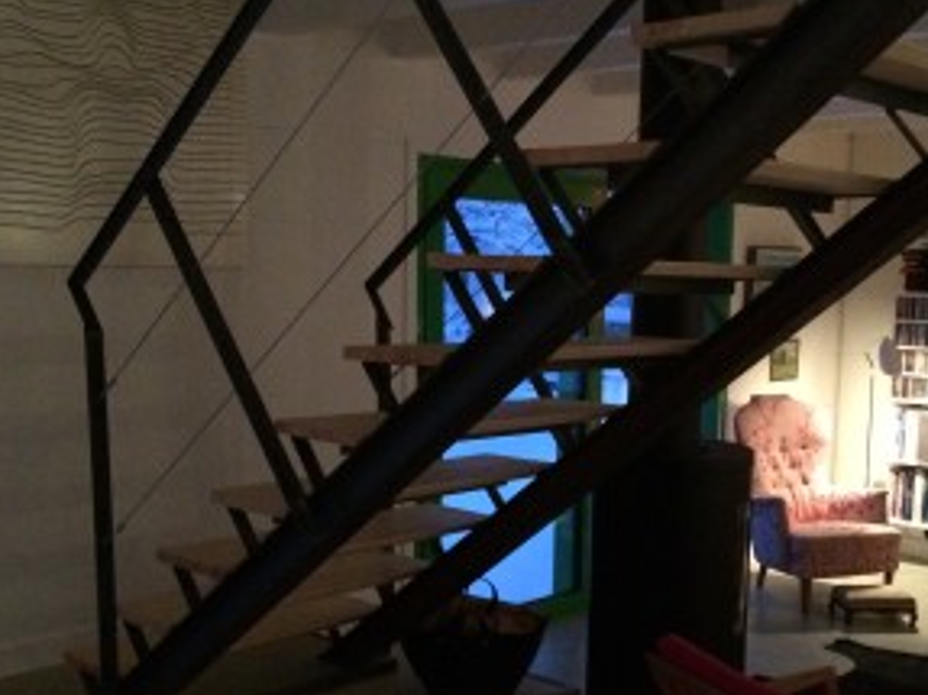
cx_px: 551
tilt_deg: -5.6
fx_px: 1233
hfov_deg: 41.1
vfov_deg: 31.4
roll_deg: -1.5
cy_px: 412
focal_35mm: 46
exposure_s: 1/15
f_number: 2.2
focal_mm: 4.15
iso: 640
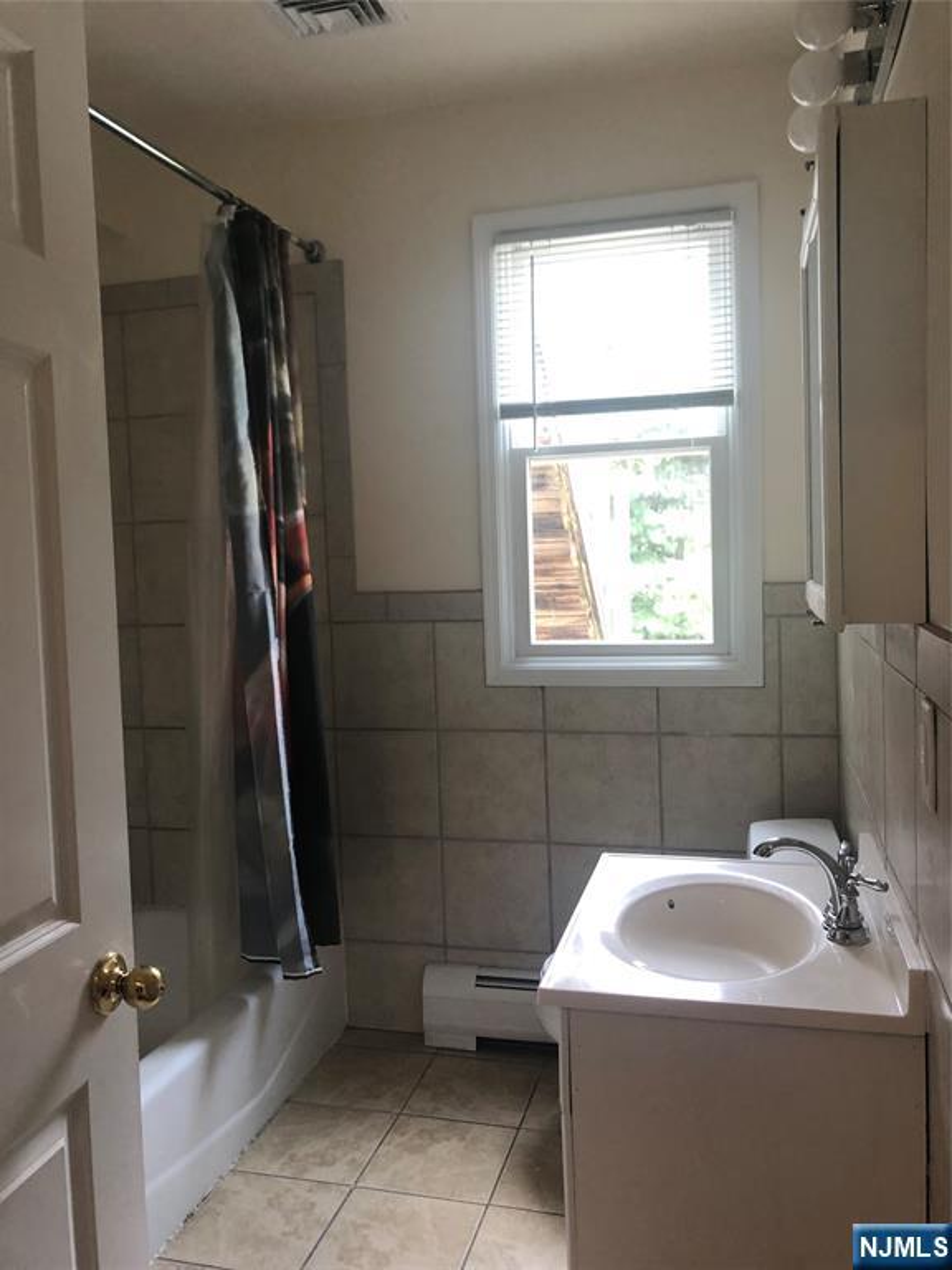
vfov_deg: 63.4
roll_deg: +1.4
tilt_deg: -4.7
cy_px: 635
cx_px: 476
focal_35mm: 28
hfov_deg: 49.7
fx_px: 1027
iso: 32
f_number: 1.8
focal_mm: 3.99
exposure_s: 1/24
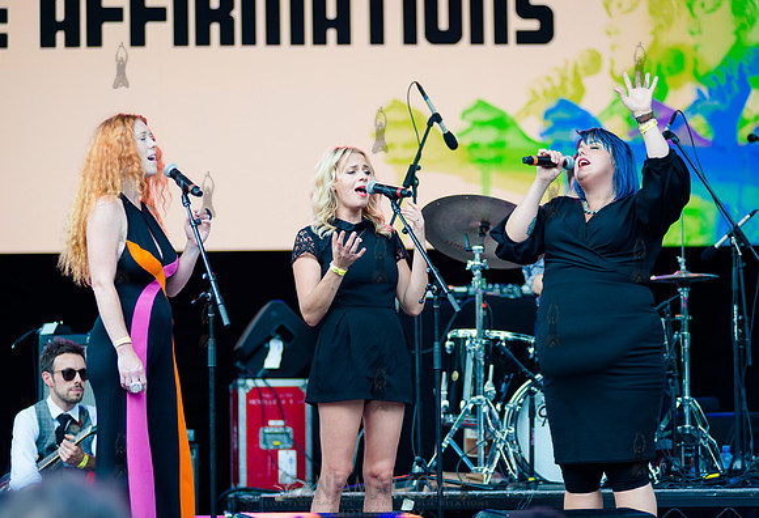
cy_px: 238
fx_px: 2800
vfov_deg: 10.6
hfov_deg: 15.4
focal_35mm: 132
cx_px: 379
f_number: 2.8
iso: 200
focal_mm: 120
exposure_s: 1/250
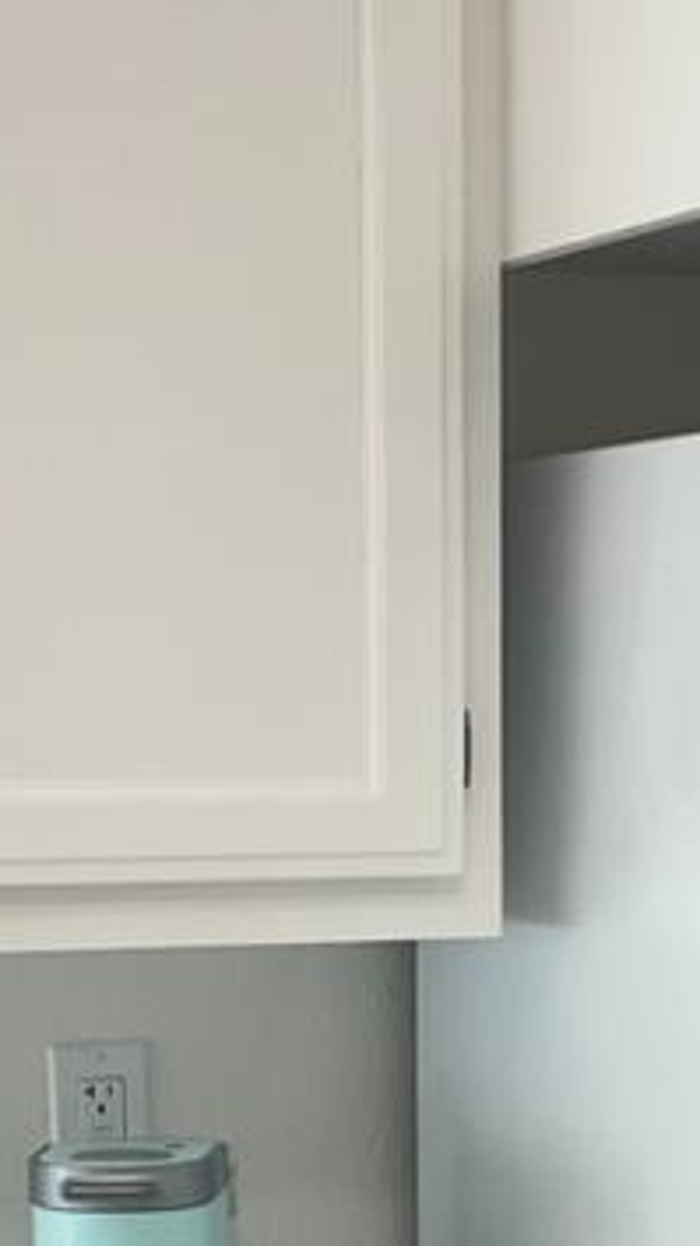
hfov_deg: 10.1
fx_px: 3962
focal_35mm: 120
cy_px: 1260
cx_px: 427
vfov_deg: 17.4
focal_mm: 4.2
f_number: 1.6
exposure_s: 1/120
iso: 64
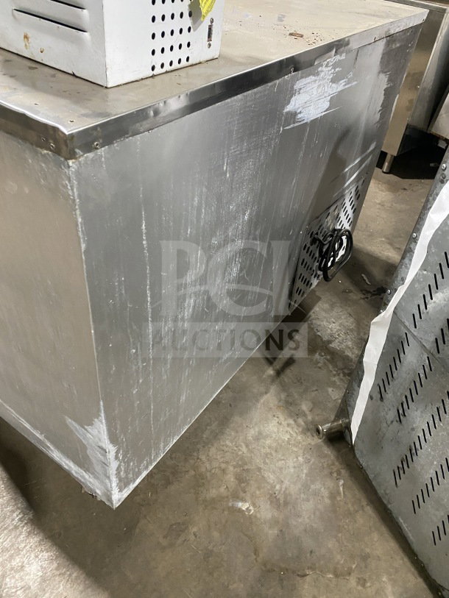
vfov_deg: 67.3
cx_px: 224
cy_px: 299
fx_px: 450
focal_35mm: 26
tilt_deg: -38.2
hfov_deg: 53.1
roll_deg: -9.6
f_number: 1.8
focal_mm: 4.25
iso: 500
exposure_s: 1/56
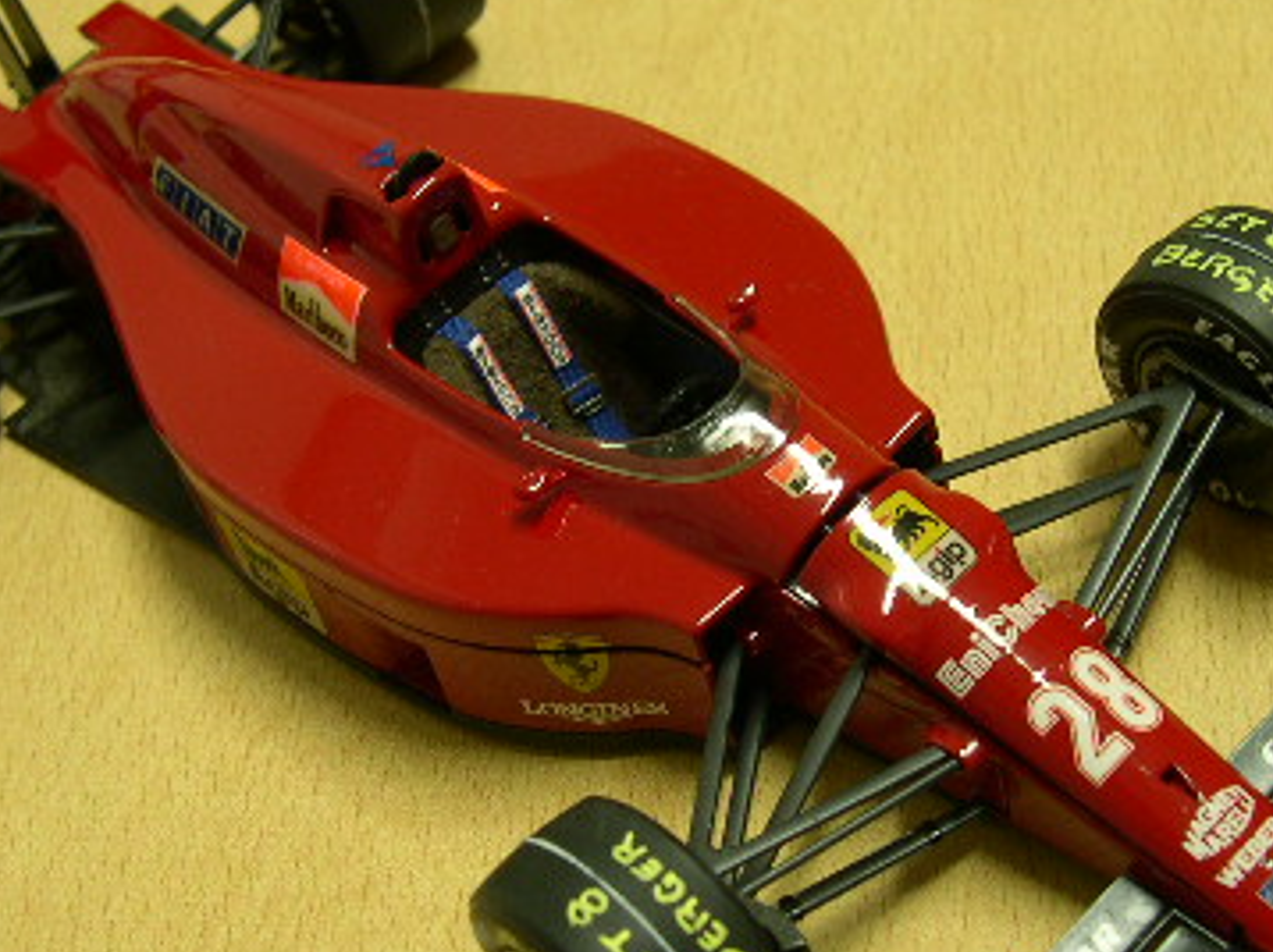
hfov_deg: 28.6
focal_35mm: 68
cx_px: 601
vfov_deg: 21.6
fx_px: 2499
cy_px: 543
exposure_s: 1/4.7
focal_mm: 8
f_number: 2.8
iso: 101
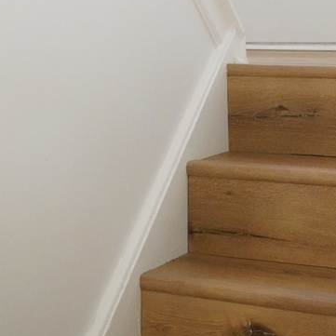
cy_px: -103
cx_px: 156
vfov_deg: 19.1
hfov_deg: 20.6
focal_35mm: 84
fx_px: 922
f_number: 5
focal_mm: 33
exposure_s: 1/800
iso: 16000
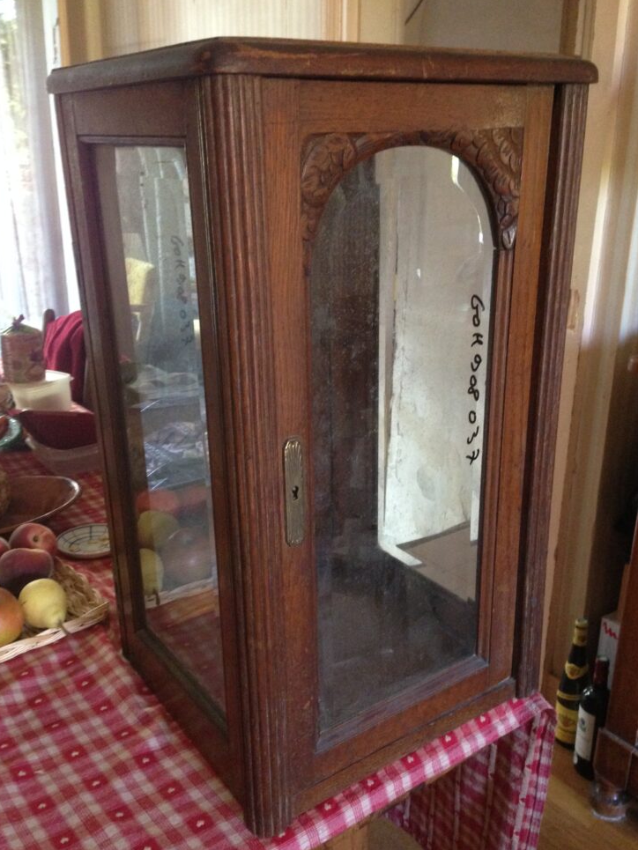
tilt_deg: -18.8
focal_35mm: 35
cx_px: 329
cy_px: 442
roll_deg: -1.1
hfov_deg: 40.7
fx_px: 860
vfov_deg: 52.6
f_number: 2.4
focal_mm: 4.12
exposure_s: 1/20
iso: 400
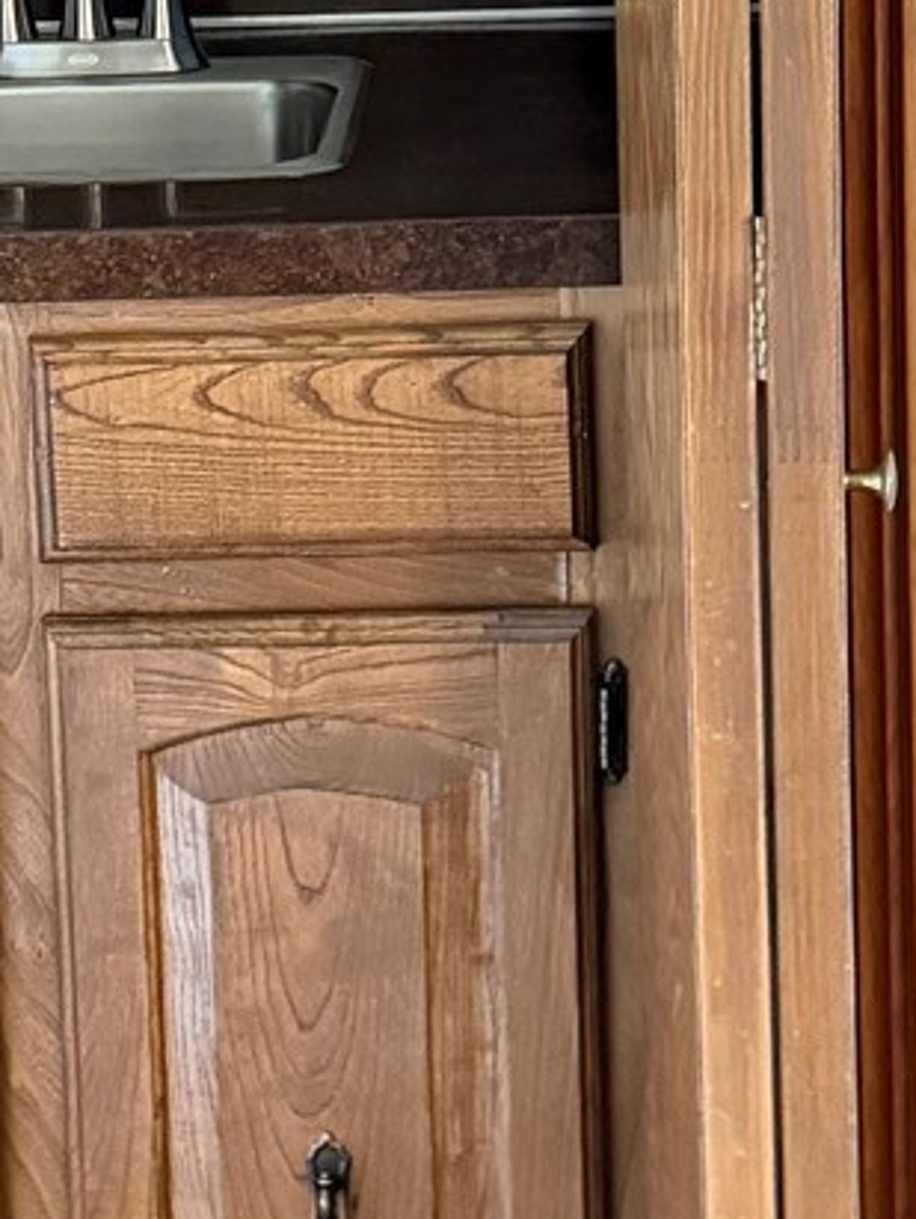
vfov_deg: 17.3
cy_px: 125
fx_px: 3945
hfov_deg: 13.2
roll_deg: +2.8
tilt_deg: -10.5
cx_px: 187
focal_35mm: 112
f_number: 1.78
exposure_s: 1/30
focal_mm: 6.76
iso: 1600
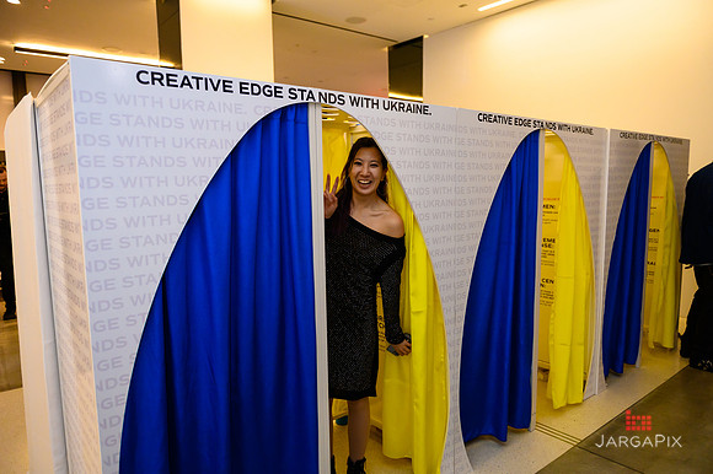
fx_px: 475
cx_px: 356
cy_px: 237
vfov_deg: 53.1
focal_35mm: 24
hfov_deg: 73.8
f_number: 3.2
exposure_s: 1/160
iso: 1250
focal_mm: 24
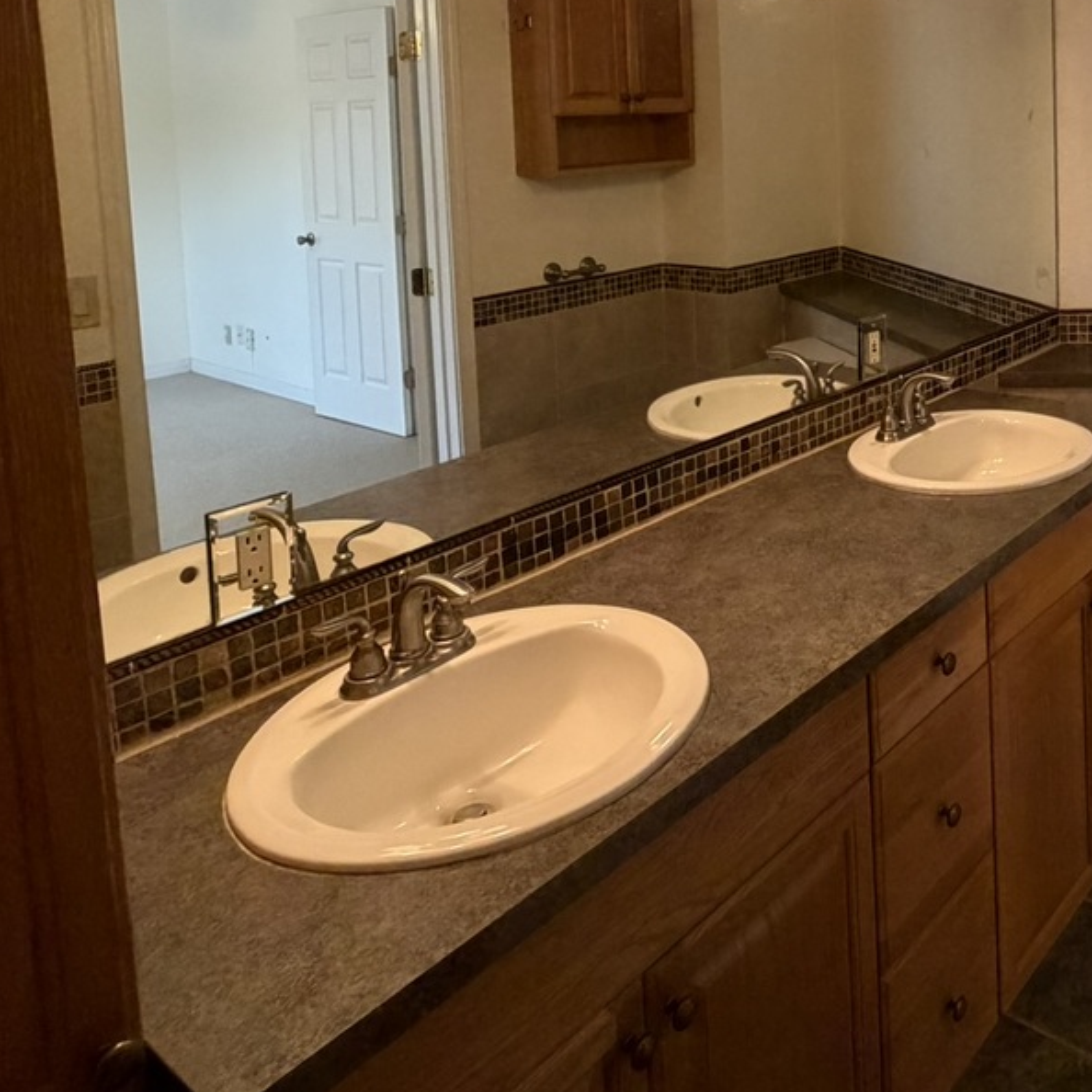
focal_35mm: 30
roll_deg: +1.5
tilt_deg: -5.5
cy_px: 200
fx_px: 1071
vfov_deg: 50.4
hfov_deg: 48.8
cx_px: 965
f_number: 2.2
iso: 500
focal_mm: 2.22
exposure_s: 1/60
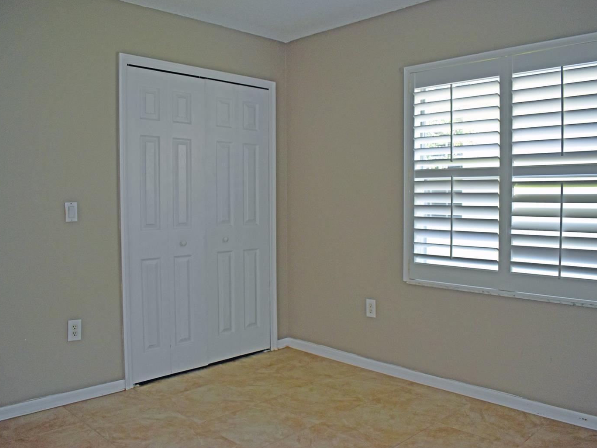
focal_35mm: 30
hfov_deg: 60.0
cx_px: 298
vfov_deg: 46.8
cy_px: 224
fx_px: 517
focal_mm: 18
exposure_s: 1/200
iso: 800
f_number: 4
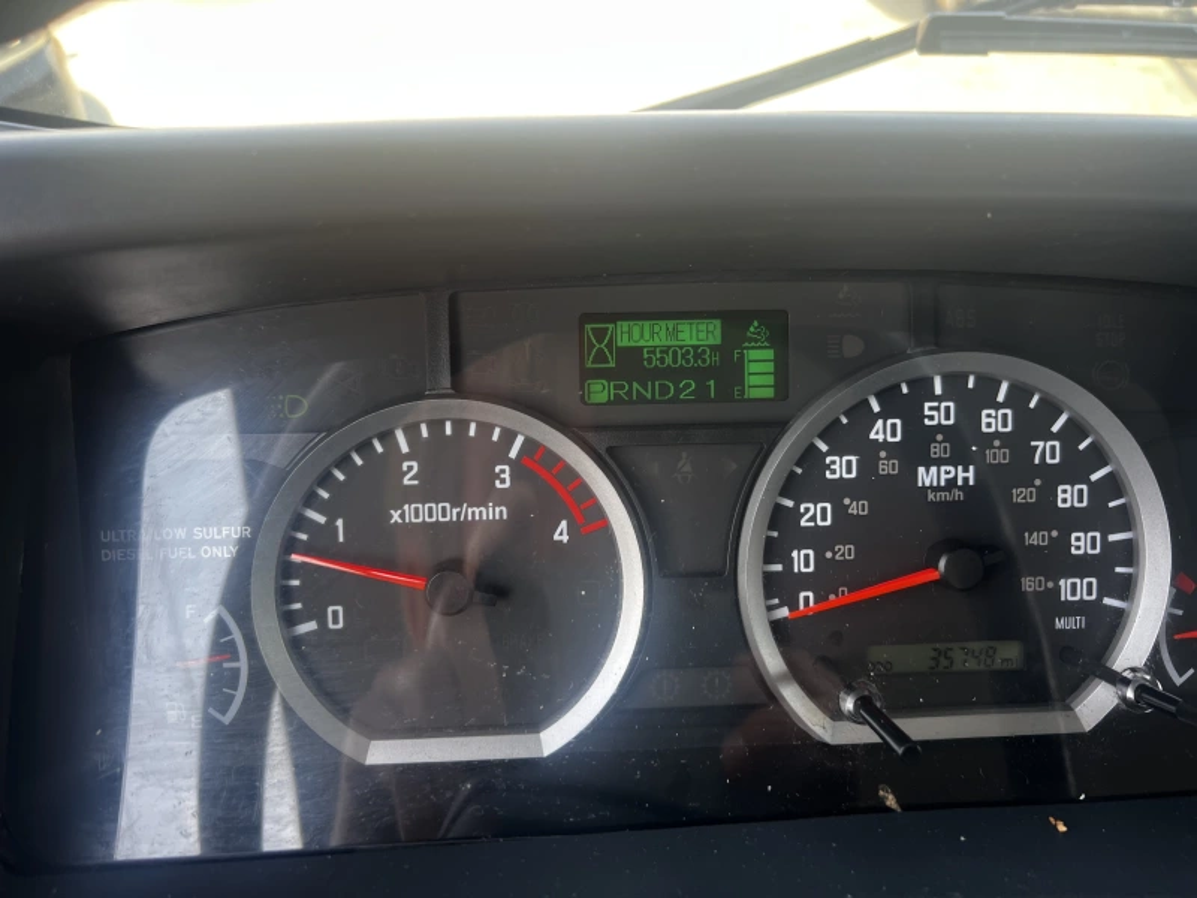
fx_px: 899
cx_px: 598
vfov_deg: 53.1
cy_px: 449
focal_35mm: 26
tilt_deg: -40.1
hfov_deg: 67.3
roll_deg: -2.8
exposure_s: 1/121
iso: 40
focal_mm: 5.7
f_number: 1.5
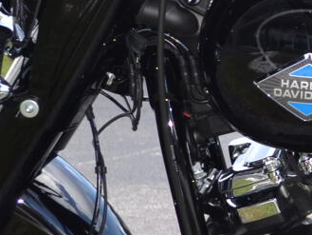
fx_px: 1740
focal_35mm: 193
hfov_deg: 9.8
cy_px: 120
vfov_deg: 7.7
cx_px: 547
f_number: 4.5
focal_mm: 22
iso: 100
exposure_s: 1/200
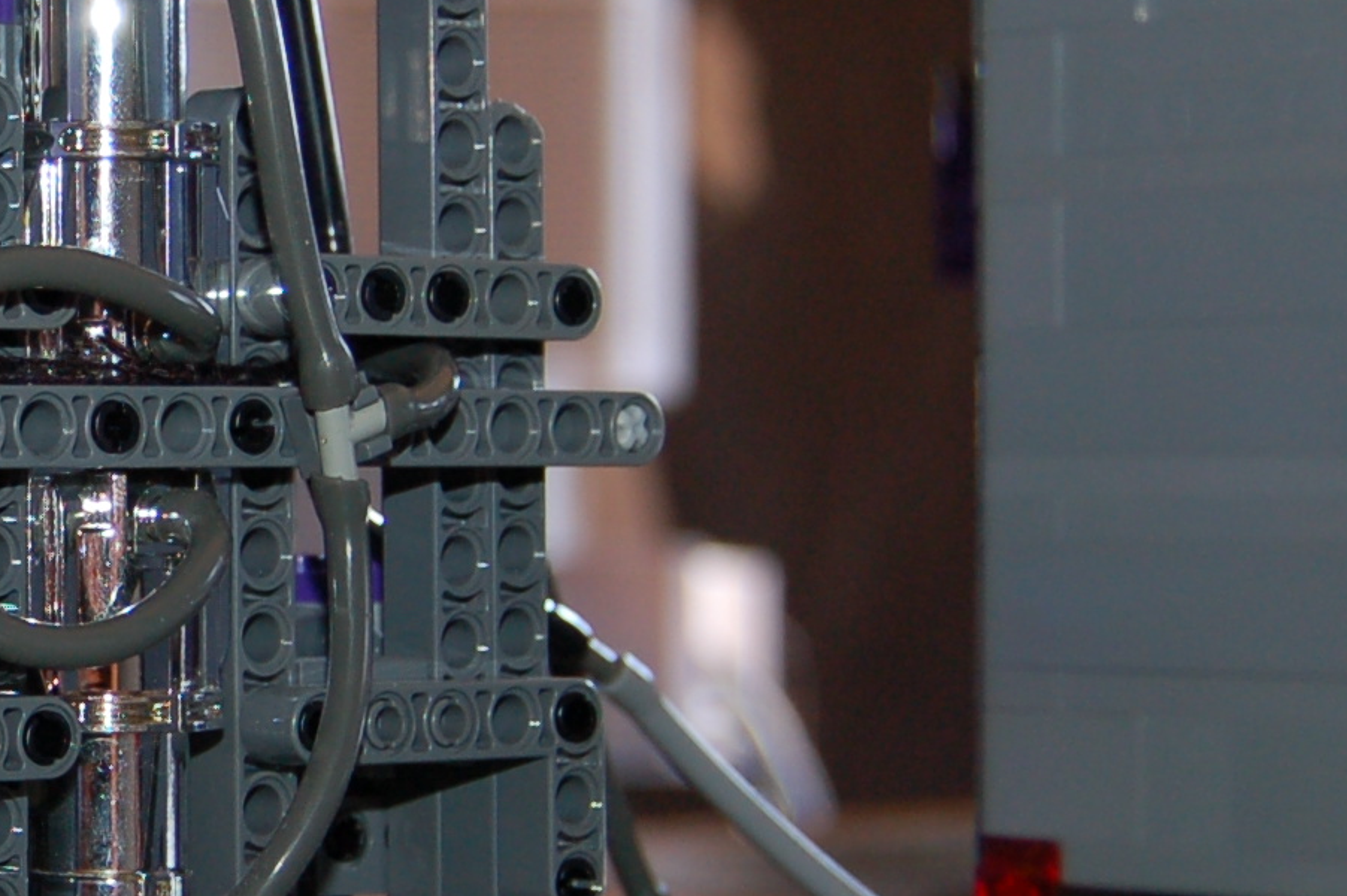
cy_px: 455
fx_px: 5234
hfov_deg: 14.3
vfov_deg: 9.8
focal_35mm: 140
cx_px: -202
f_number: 4.2
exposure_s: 1/60
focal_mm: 28
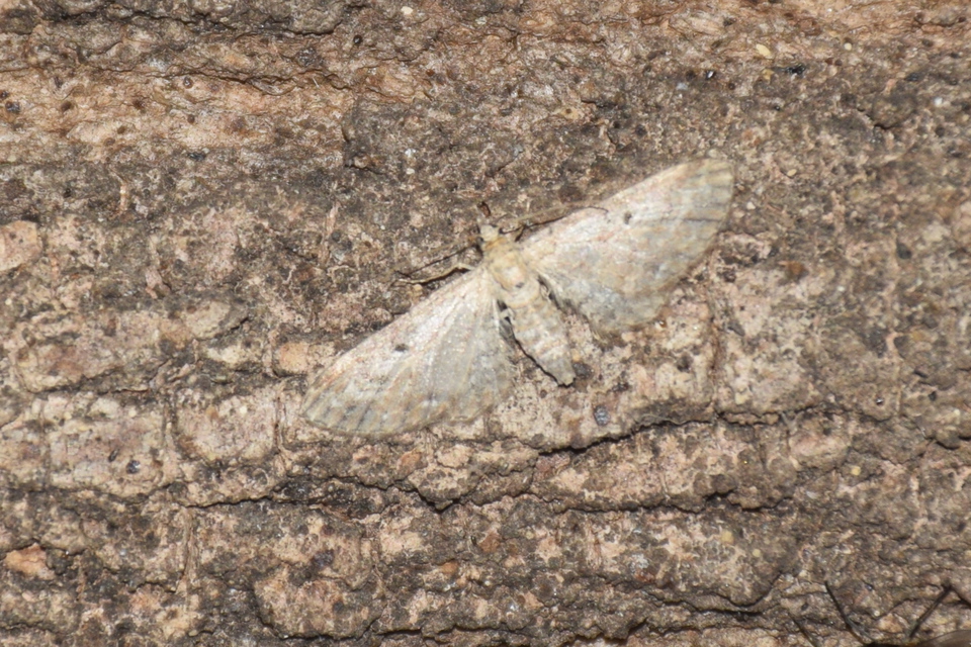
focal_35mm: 210
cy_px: 324
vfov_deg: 6.5
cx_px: 486
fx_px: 5664
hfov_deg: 9.8
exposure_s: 1/60
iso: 320
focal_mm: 140
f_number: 7.1
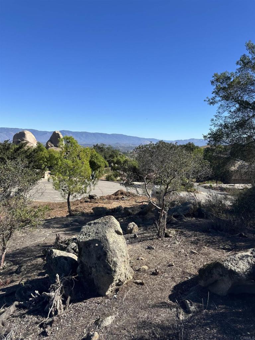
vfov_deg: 71.6
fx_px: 236
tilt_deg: -5.4
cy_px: 170
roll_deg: -4.4
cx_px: 128
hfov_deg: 56.8
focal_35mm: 24
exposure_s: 1/3356
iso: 80
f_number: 1.78
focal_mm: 6.86
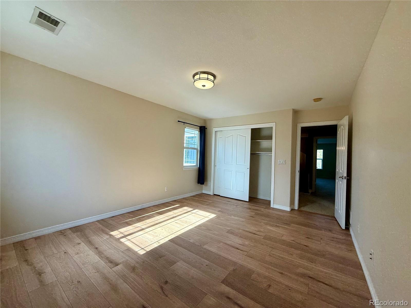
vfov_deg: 85.7
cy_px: 154
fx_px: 166
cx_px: 206
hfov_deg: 102.1
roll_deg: -2.7
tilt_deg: +0.2
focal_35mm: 14
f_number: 2.2
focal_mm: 2.22
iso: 64
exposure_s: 1/181
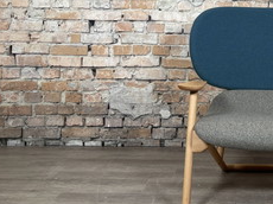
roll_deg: -1.5
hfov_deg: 31.4
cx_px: 255
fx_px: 457
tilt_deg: -3.4
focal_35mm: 58
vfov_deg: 24.7
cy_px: 36
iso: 80
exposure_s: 1/100
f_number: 1.6
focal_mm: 5.1
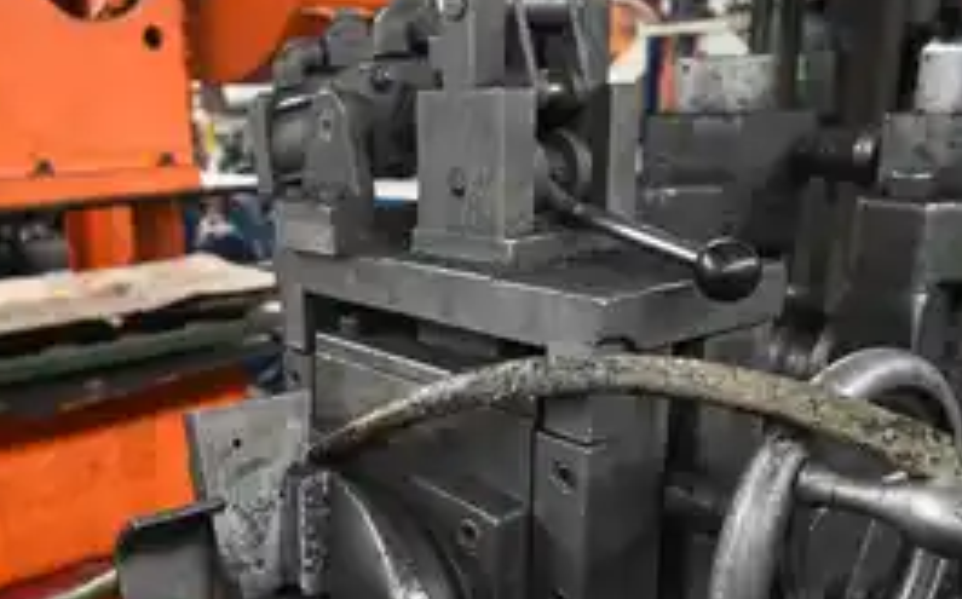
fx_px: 969
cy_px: 405
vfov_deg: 34.0
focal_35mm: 37
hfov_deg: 52.1
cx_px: 345
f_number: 3.5
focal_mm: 16
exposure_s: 1/60
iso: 4000
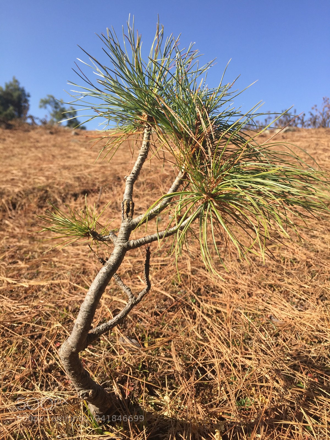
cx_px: 165
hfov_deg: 48.2
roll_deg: +0.5
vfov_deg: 61.7
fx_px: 369
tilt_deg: -2.0
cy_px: 220
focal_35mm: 29
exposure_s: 1/1041
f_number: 2.2
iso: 32
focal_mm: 4.15
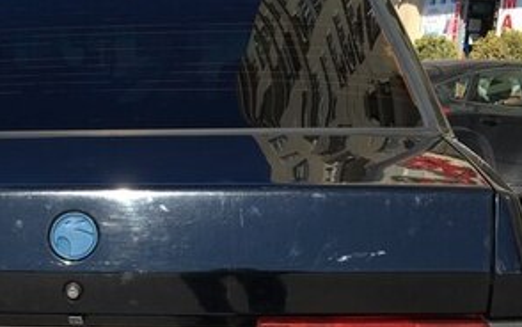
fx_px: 982
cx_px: 85
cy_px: 397
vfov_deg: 17.9
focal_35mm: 69
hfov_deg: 28.9
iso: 25
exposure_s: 1/1083
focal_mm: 4.15
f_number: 2.2
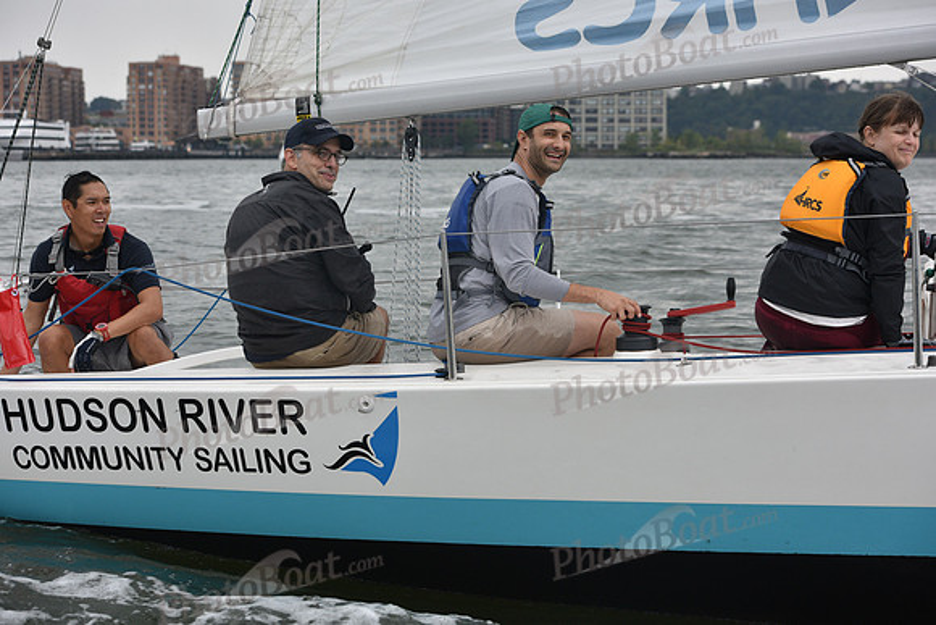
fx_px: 1820
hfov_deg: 28.8
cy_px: 312
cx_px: 468
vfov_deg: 19.5
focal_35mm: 70
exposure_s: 1/800
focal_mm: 70
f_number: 5.6
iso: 400
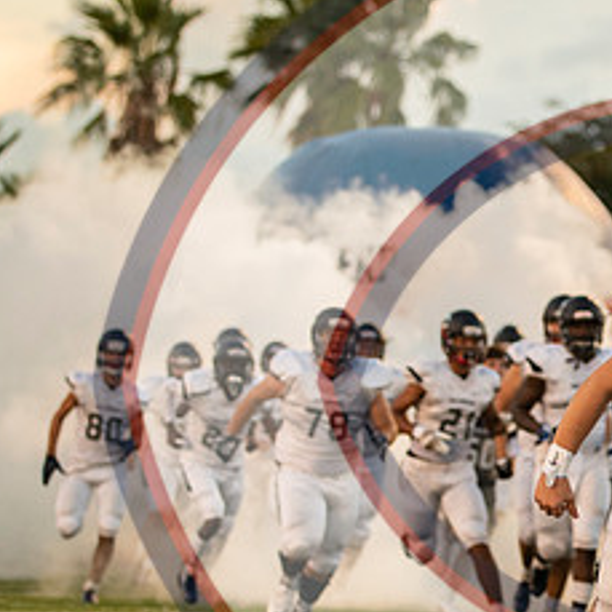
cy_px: 381
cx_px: 681
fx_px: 6781
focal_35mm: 339
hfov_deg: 5.2
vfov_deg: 5.2
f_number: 2.8
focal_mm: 105
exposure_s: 1/1600
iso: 1250
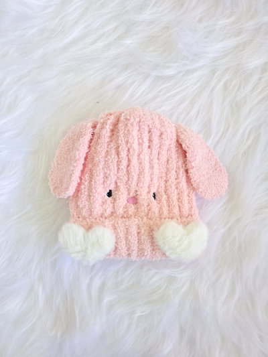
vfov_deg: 73.9
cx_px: 134
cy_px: 178
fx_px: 237
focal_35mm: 23
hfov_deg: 58.9
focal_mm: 6.3
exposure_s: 1/100
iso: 500
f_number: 1.7
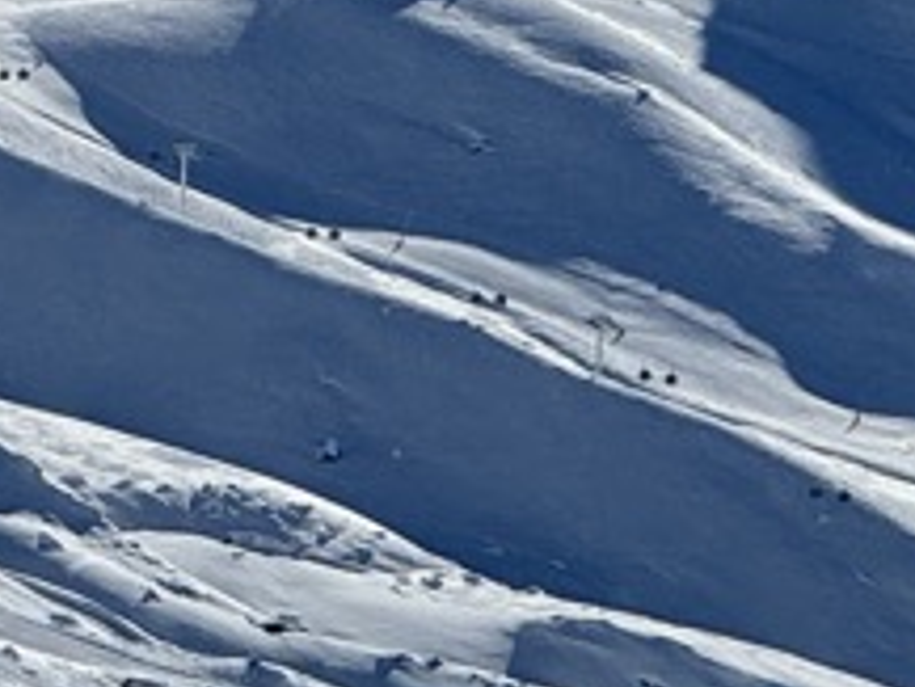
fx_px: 14044
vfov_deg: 2.8
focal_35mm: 531
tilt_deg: +1.3
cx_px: 308
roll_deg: +0.8
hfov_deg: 3.7
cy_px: -468
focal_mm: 15.66
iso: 64
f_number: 2.8
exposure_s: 1/6897
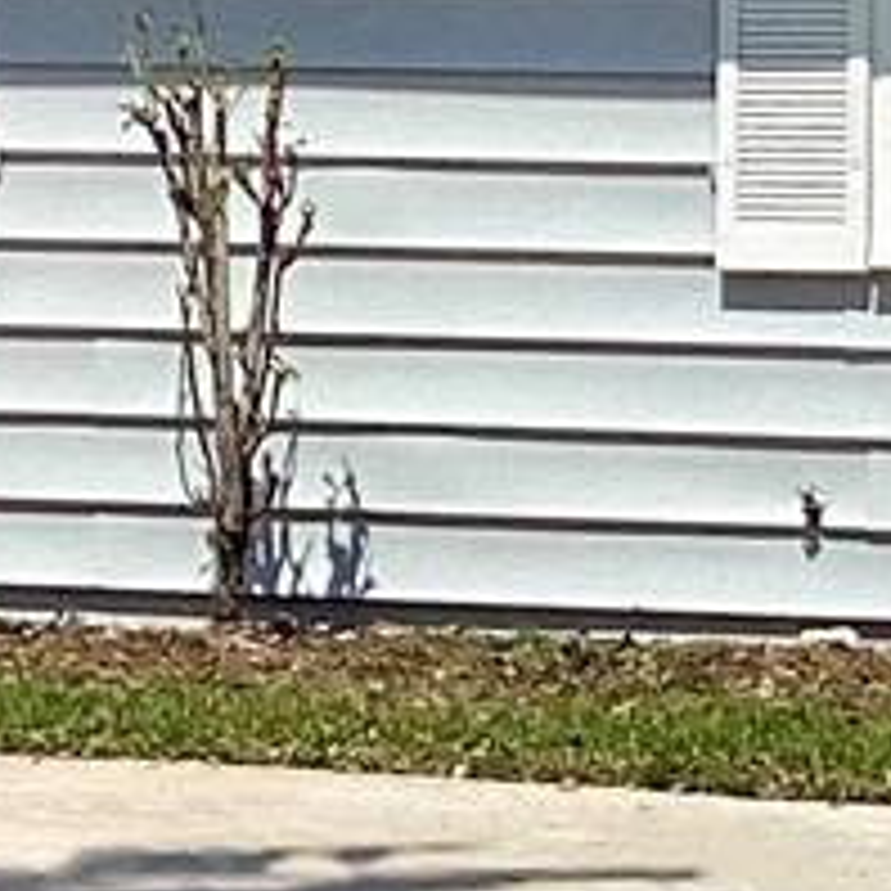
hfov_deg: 7.8
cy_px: 374
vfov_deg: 7.9
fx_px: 6436
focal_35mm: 221
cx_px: 1161
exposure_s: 1/2331
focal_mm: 3.3
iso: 25
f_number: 2.4
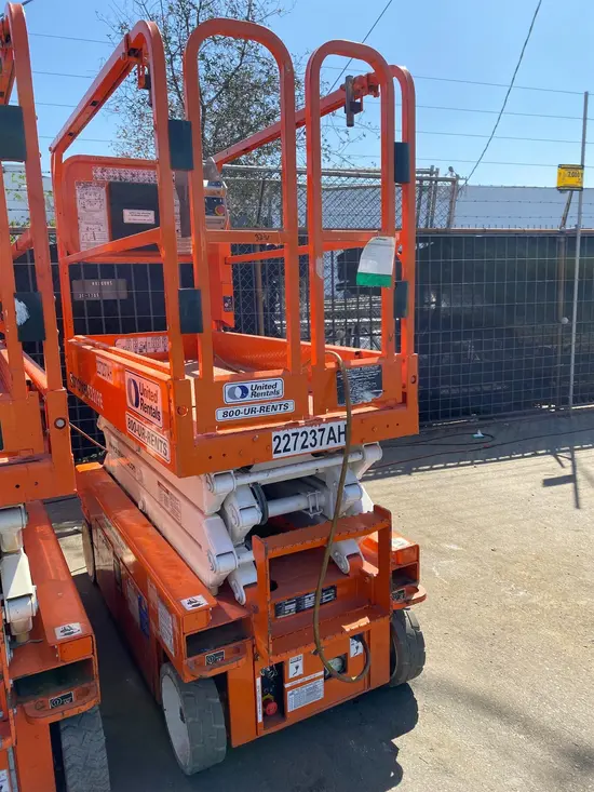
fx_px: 595
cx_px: 297
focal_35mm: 26
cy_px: 396
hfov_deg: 53.1
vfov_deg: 67.3
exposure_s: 1/1447
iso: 32
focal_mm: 4.25
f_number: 1.8
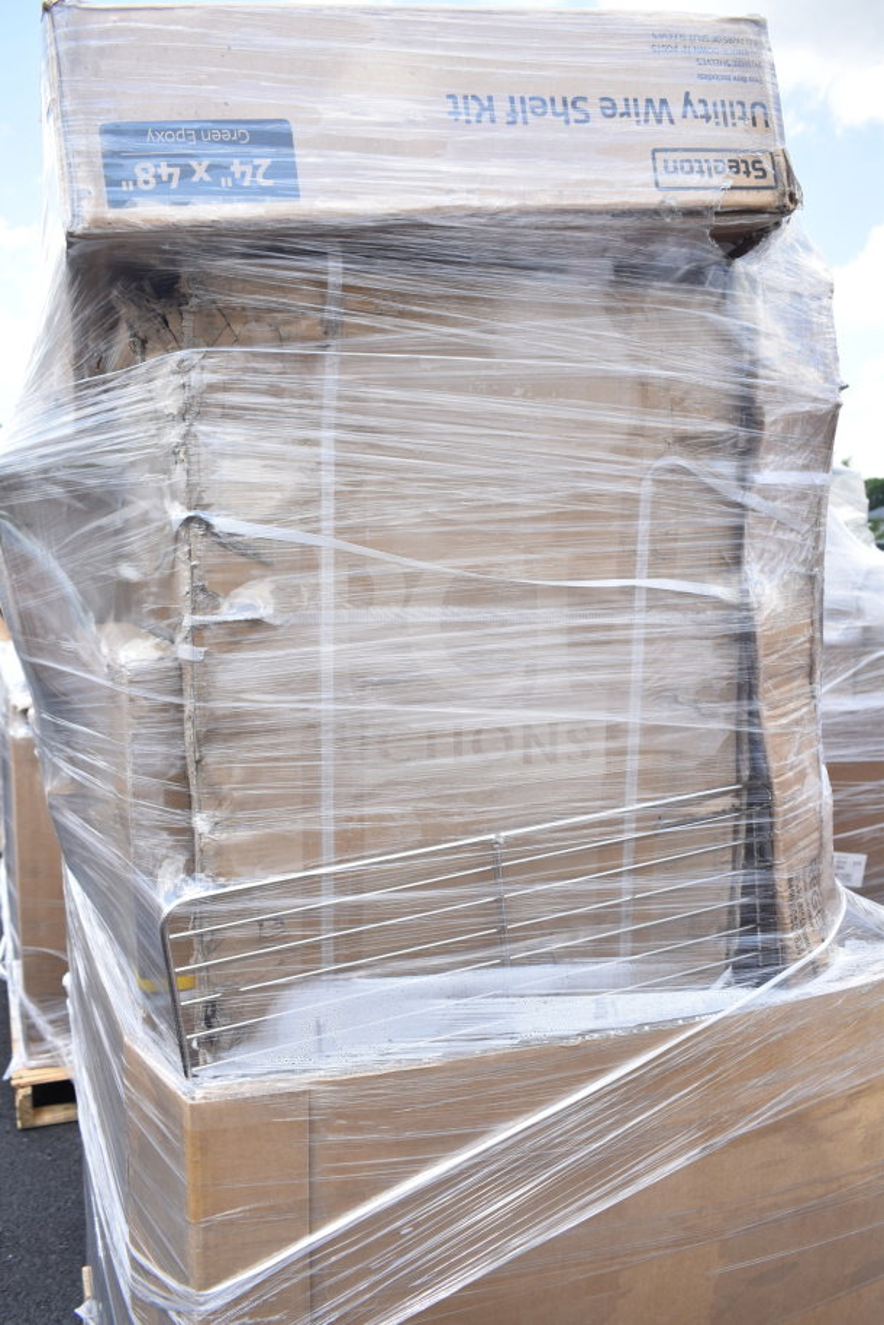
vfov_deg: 61.9
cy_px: 662
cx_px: 442
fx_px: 1105
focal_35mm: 30
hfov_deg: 43.6
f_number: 5.6
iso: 200
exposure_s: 1/320
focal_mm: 20
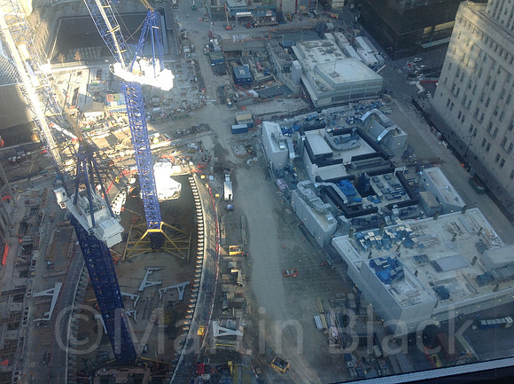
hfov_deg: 52.7
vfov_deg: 40.6
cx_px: 257
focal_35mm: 35
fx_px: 519
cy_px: 192
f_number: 2.4
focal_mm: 4.28
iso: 80
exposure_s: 1/120
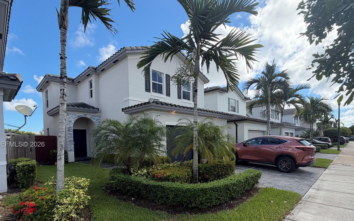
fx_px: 183
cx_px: 183
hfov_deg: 88.0
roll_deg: +1.0
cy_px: 145
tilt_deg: -1.0
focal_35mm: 19
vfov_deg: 60.9
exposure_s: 1/770
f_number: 2.2
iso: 40
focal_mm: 2.22
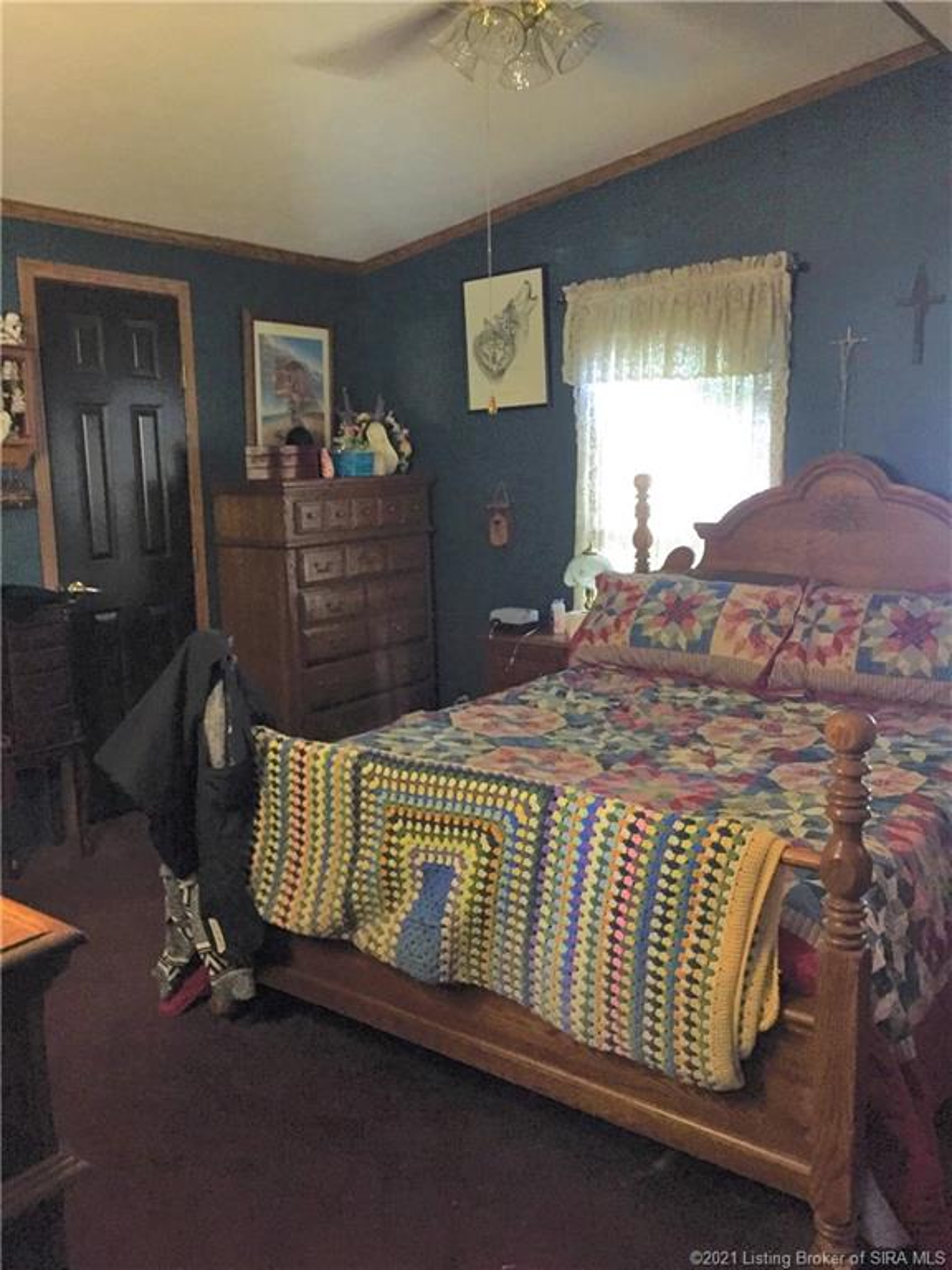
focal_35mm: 29
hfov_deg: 48.2
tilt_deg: -9.4
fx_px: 1063
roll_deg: +0.7
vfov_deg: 61.7
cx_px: 476
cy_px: 635
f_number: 2.2
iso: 400
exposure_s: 1/15
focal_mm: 4.15
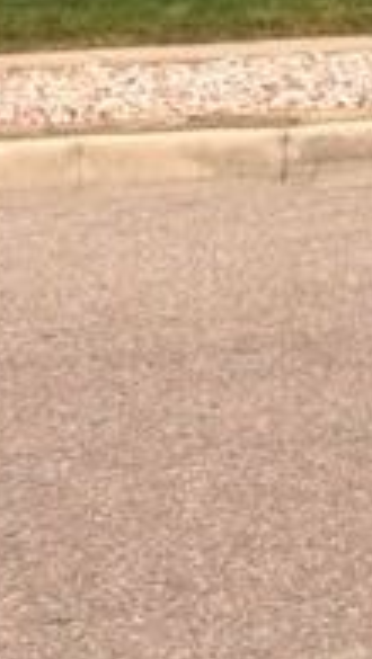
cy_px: -159
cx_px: 842
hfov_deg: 5.1
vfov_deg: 9.0
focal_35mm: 235
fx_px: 4112
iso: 64
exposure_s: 1/1727
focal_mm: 4.28
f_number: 2.4
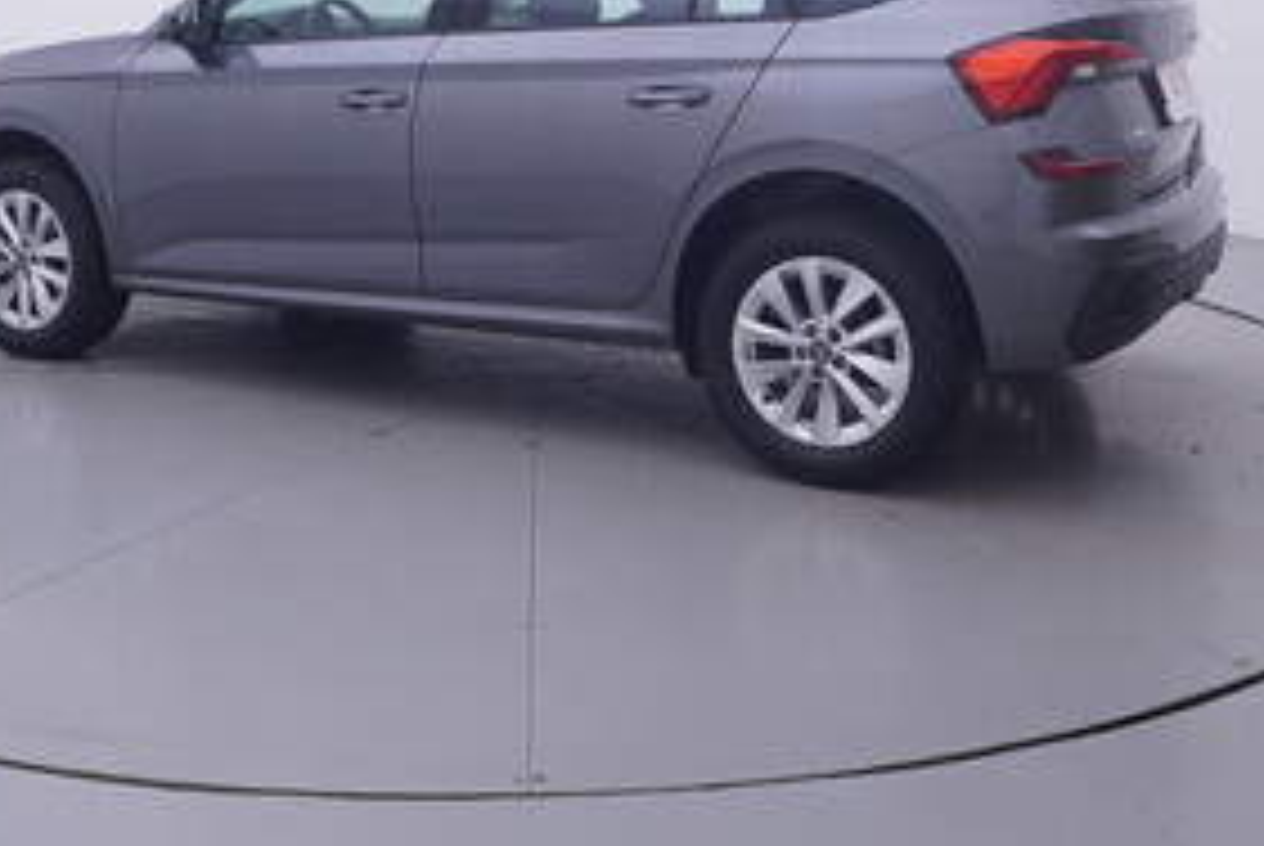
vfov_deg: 29.1
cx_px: 596
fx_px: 1546
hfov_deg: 44.5
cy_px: 56
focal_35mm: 44
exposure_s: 1/80
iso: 200
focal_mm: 15
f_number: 5
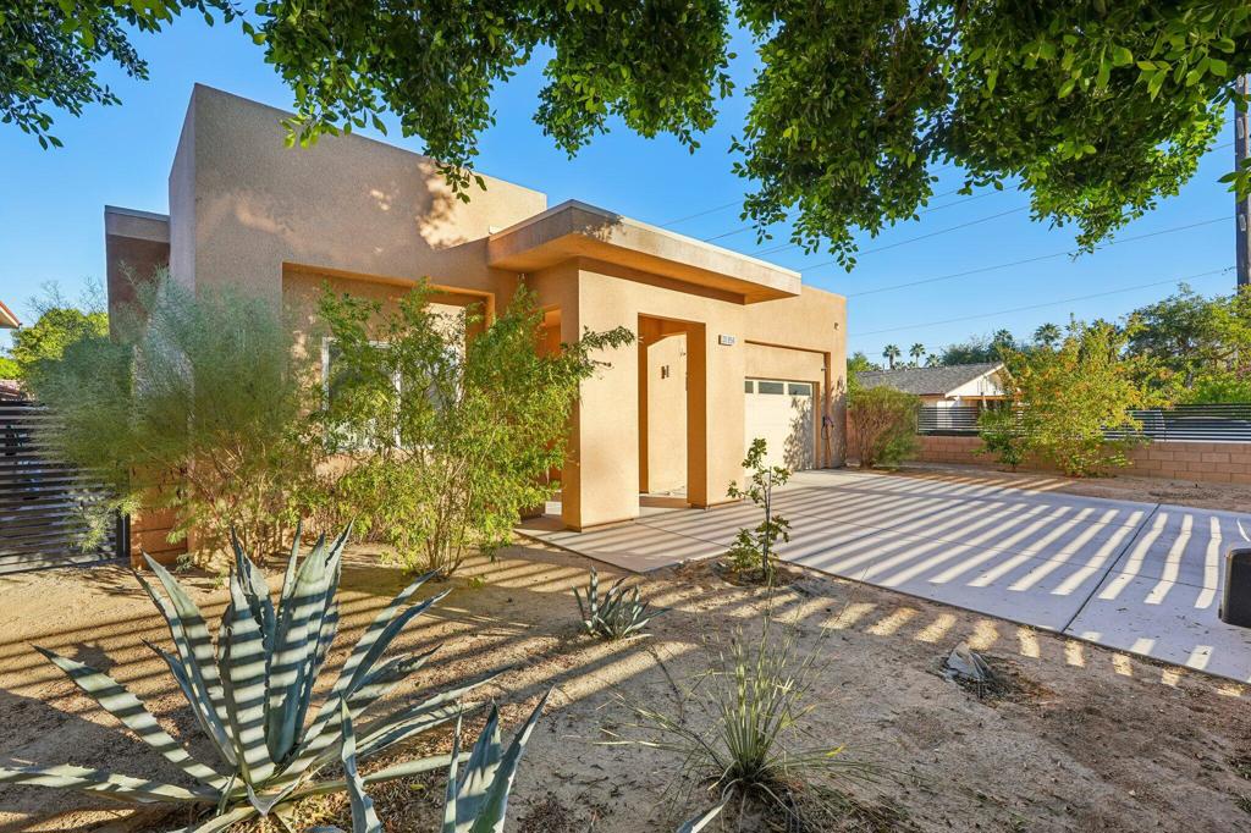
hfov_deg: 96.8
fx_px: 556
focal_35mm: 16
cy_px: 416
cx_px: 626
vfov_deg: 73.7
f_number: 8
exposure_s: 1/350
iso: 400
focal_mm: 16
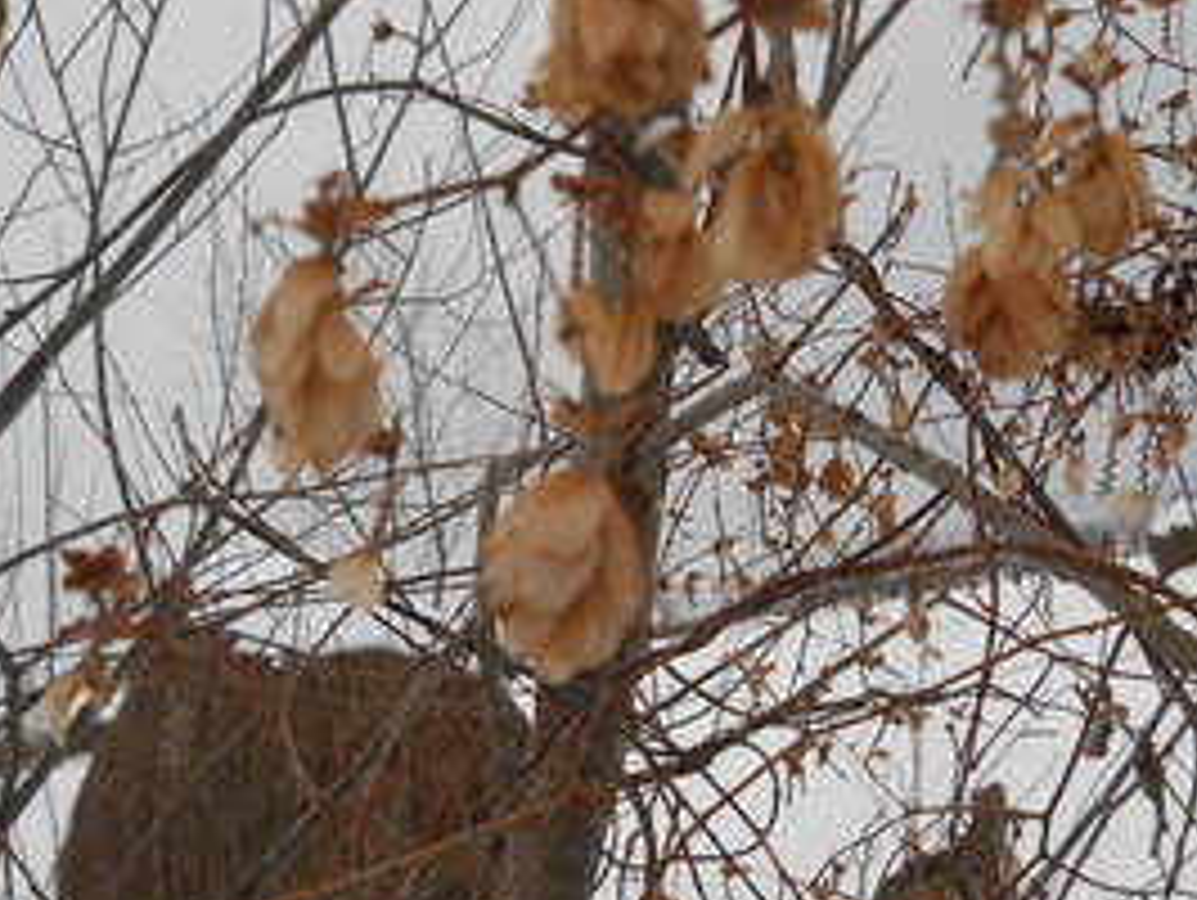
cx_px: 688
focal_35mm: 54
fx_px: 1869
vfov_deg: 27.0
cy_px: 547
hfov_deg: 35.4
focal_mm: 6.72
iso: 80
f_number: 3.1
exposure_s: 1/125
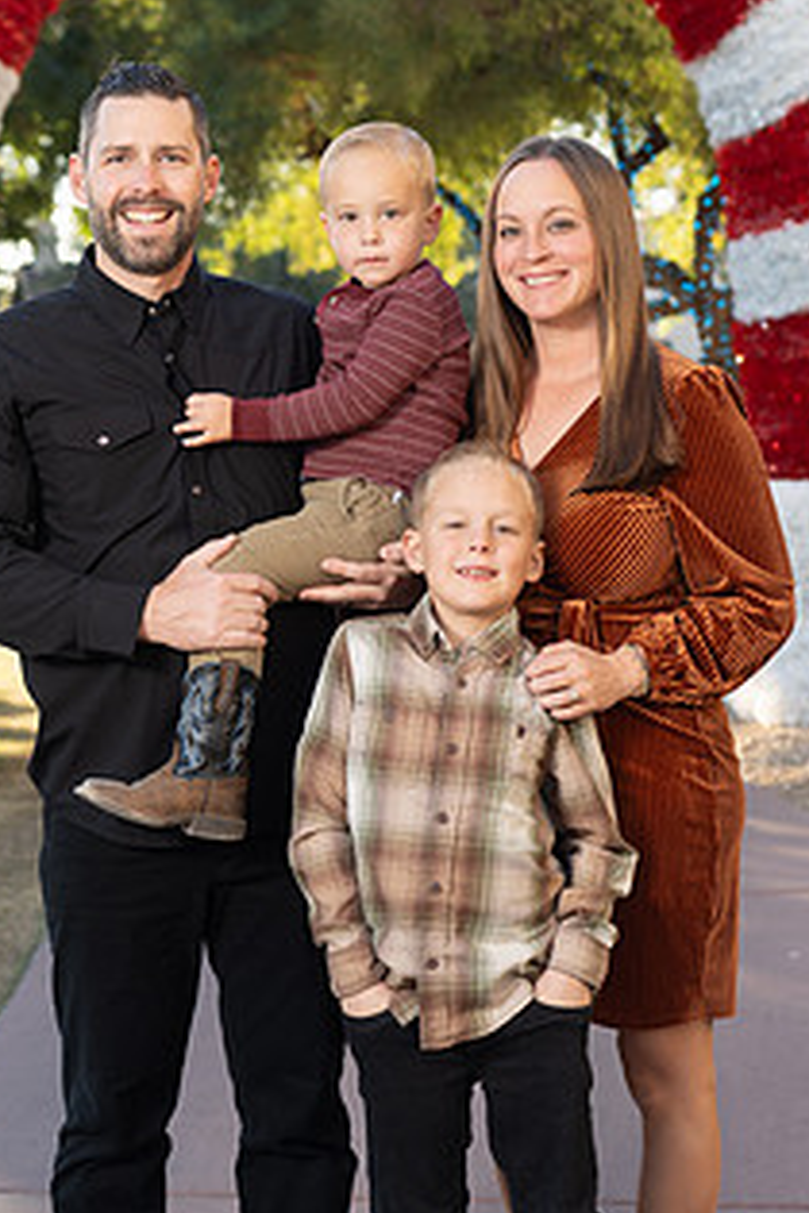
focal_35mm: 80
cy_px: 424
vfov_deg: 25.3
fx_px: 2696
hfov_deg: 17.1
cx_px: 339
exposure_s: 1/200
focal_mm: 56
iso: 160
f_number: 4
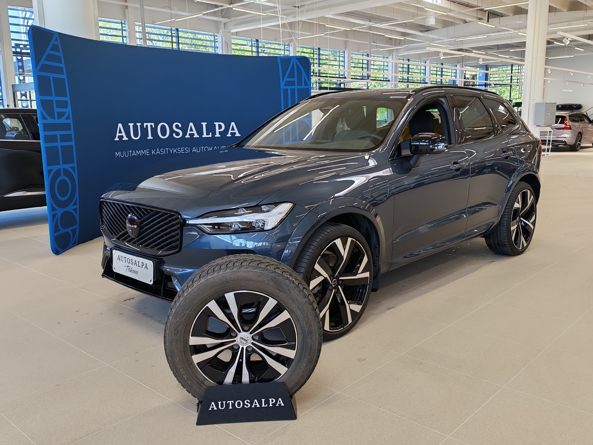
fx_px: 565
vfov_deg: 42.9
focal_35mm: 33
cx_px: 296
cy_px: 222
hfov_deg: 55.4
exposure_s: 1/100
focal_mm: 6.12
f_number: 1.9
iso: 160
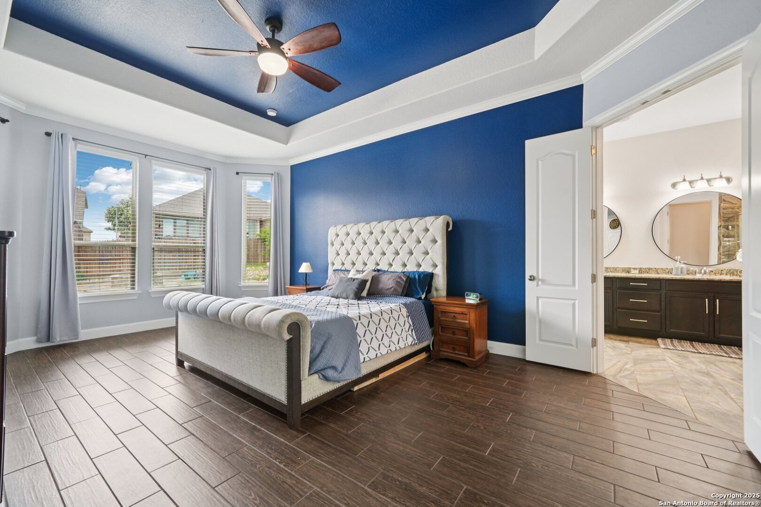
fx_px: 296
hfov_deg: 104.3
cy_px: 254
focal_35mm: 14
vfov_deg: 81.2
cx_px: 380
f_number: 8
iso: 800
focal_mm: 14
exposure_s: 1/20
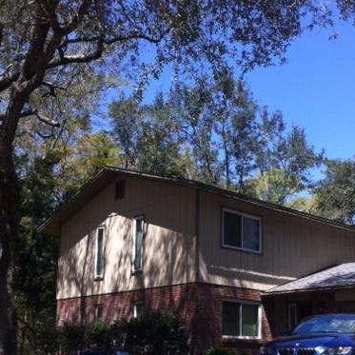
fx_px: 615
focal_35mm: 53
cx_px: 221
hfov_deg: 32.1
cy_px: 271
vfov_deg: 31.6
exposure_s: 1/580
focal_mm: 3.85
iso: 80
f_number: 2.8
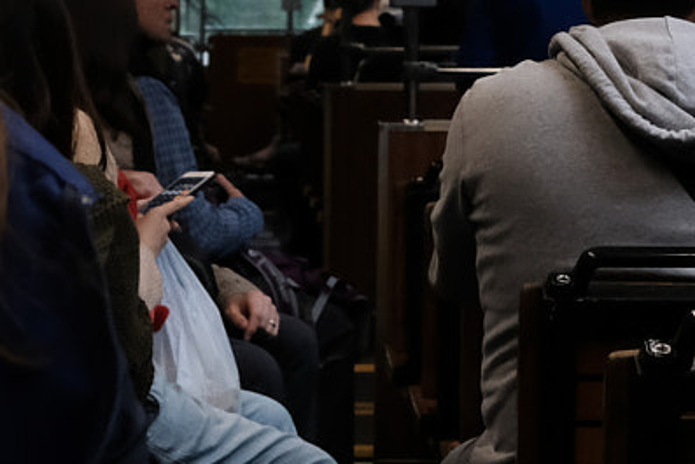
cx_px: 224
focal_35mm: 141
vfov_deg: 9.7
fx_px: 2723
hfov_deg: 14.5
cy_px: 37
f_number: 2.8
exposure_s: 1/250
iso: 3200
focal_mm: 23
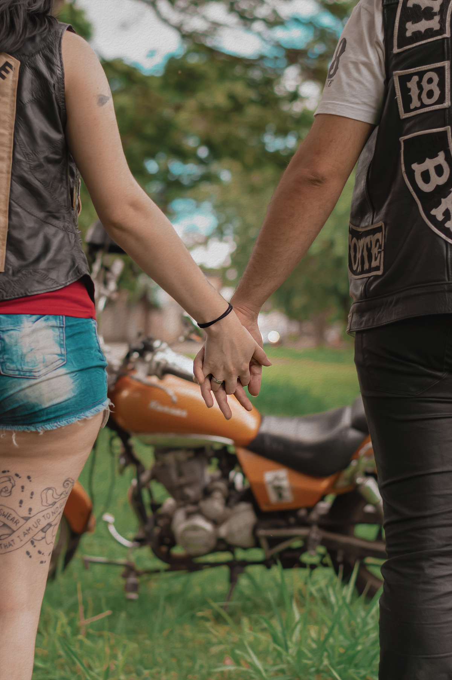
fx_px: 1415
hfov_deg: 18.1
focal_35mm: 75
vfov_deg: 27.0
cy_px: 340
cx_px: 226
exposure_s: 1/500
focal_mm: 50
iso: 200
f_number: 2.8
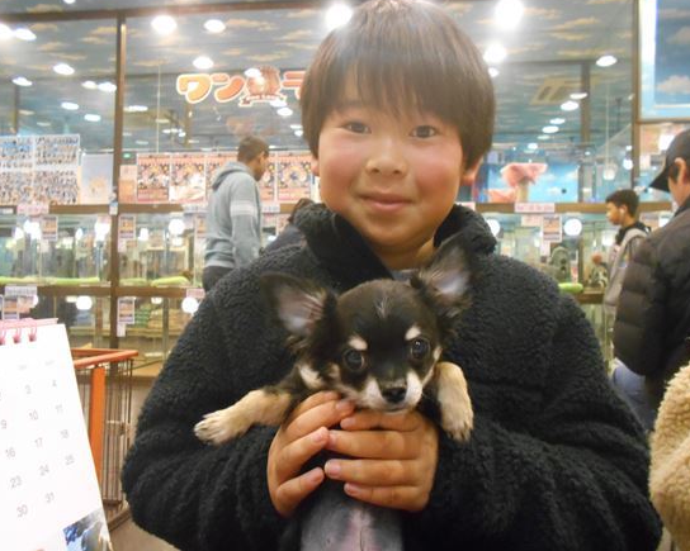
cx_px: 356
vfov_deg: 51.5
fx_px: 572
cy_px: 269
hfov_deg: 62.2
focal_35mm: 28
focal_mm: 4.6
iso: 800
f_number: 3.2
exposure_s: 1/40
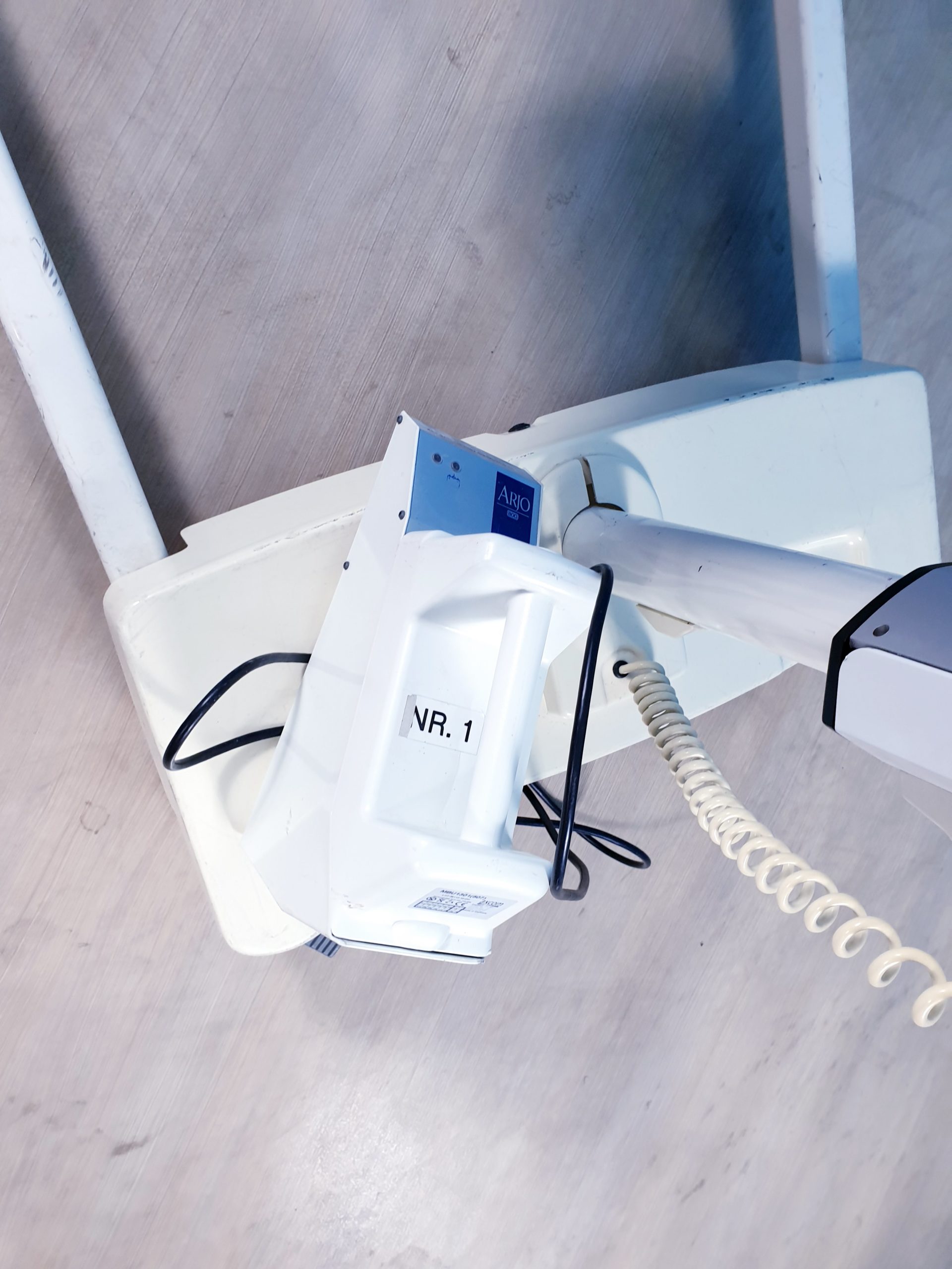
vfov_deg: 67.3
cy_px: 634
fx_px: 953
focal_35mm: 26
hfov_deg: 53.1
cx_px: 476
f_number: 2.4
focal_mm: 4.3
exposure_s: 1/50
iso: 100
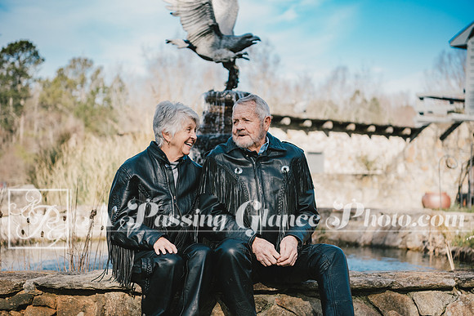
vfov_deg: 19.5
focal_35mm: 70
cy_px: 158
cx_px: 237
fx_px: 922
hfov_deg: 28.8
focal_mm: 70
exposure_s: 1/3200
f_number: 3.5
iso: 900
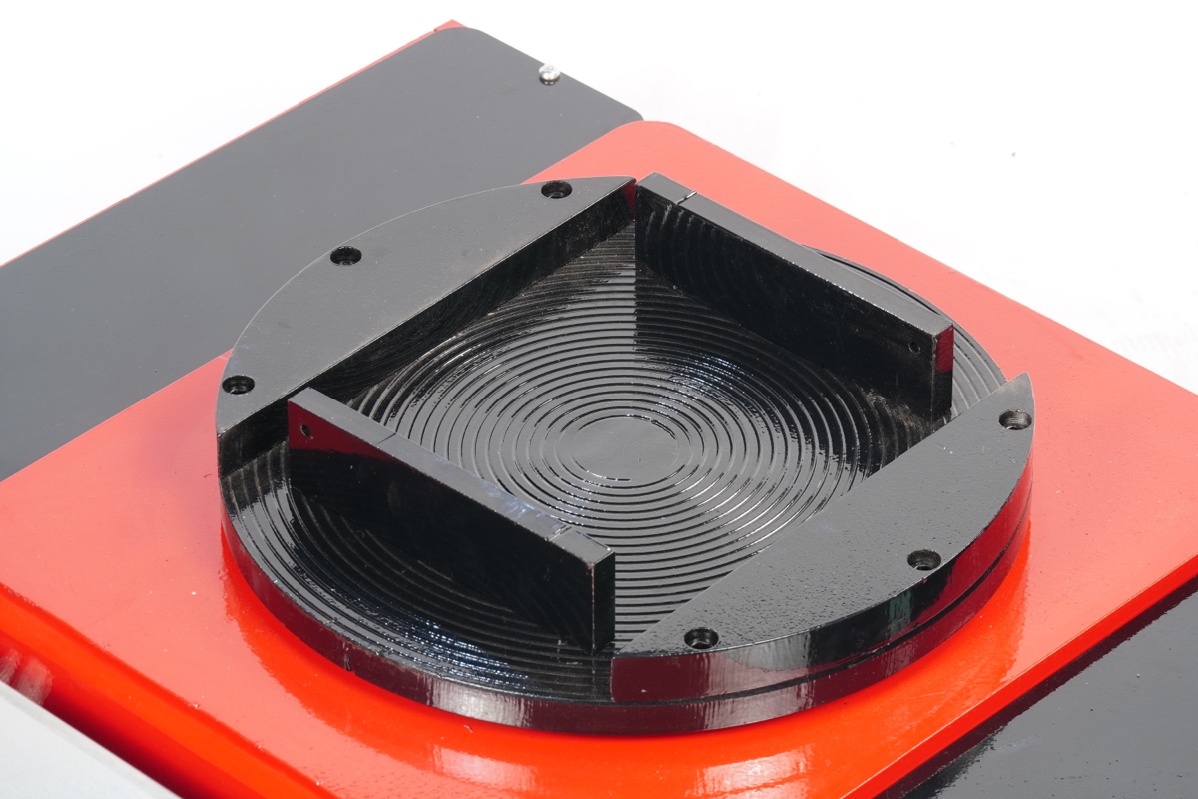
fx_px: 5557
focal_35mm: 167
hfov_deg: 12.3
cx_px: 599
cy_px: 400
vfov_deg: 8.2
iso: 320
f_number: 16
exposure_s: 1/1.25
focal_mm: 167
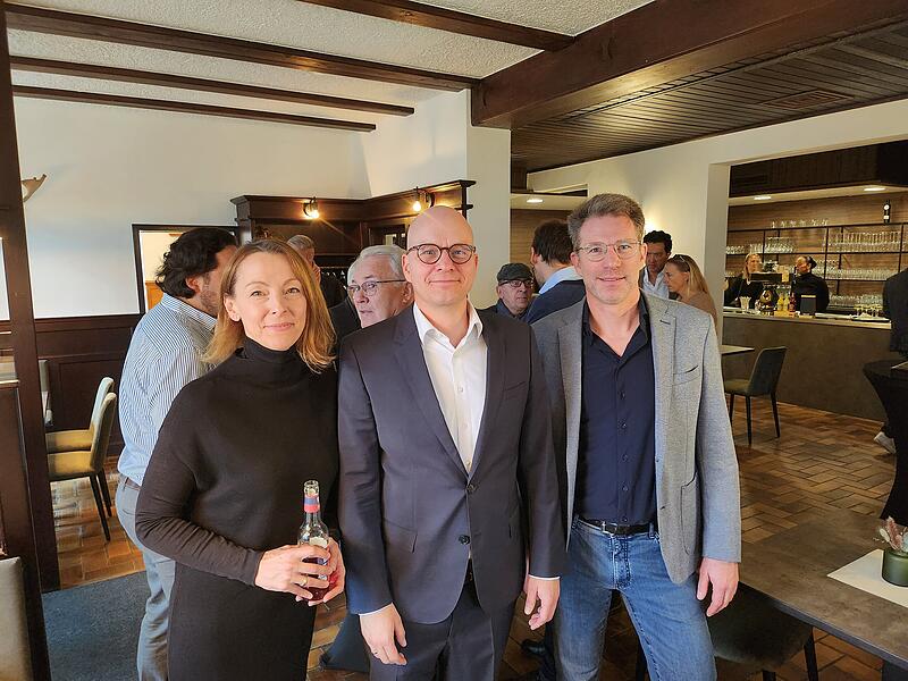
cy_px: 340
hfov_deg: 71.6
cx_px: 454
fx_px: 630
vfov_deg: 56.8
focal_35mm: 24
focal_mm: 5
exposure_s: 1/100
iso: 400
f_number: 1.8
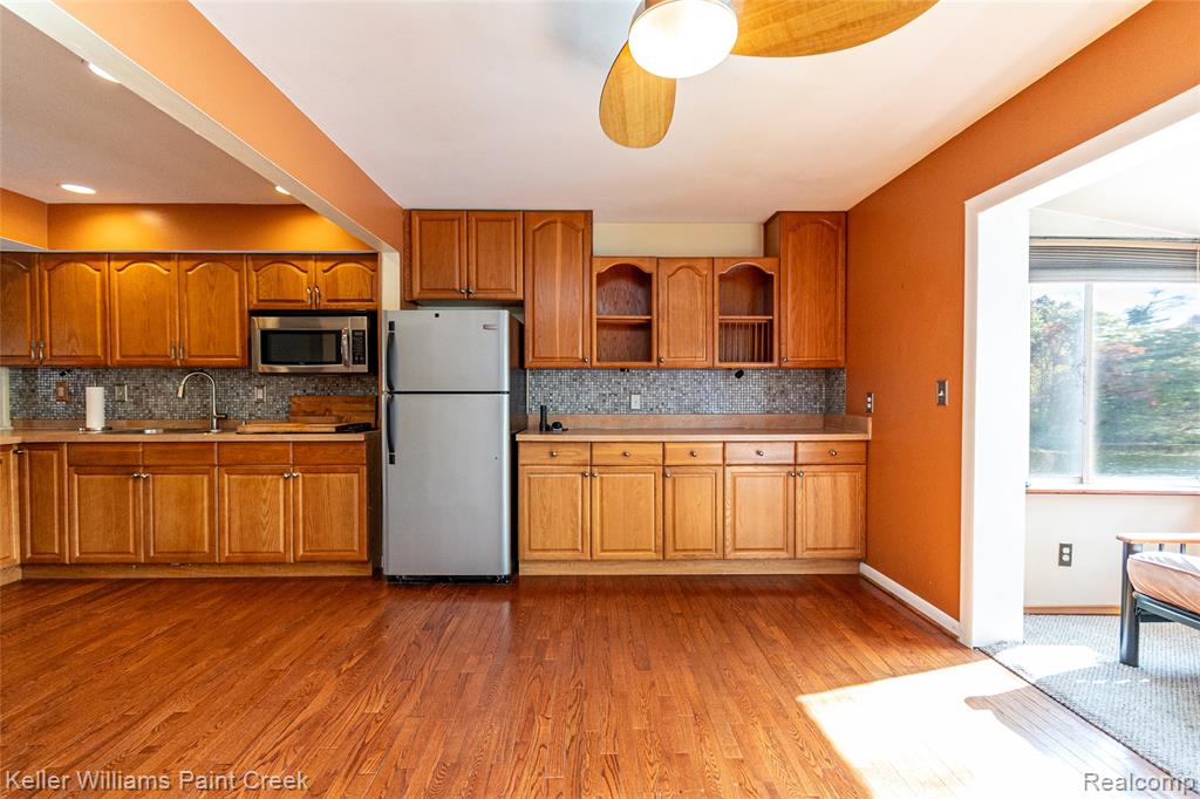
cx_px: 600
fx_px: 500
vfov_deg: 77.3
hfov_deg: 100.4
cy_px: 400
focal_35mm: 15
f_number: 4.5
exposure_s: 1/125
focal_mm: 10
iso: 1000
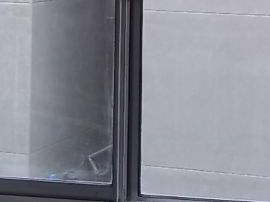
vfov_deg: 11.5
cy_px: -85
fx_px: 967
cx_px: 287
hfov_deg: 15.5
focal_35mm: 124
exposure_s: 1/160
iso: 80
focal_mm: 6.5
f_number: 3.1
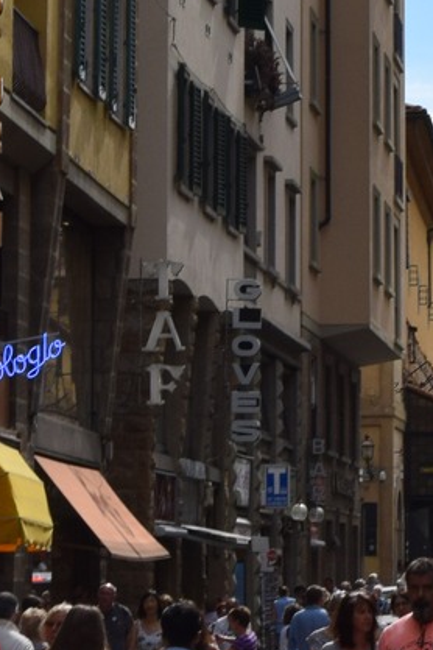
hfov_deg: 6.8
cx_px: 399
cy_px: -67
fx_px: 3644
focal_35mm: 202
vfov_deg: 10.1
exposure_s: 1/400
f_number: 10
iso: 200
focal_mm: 26
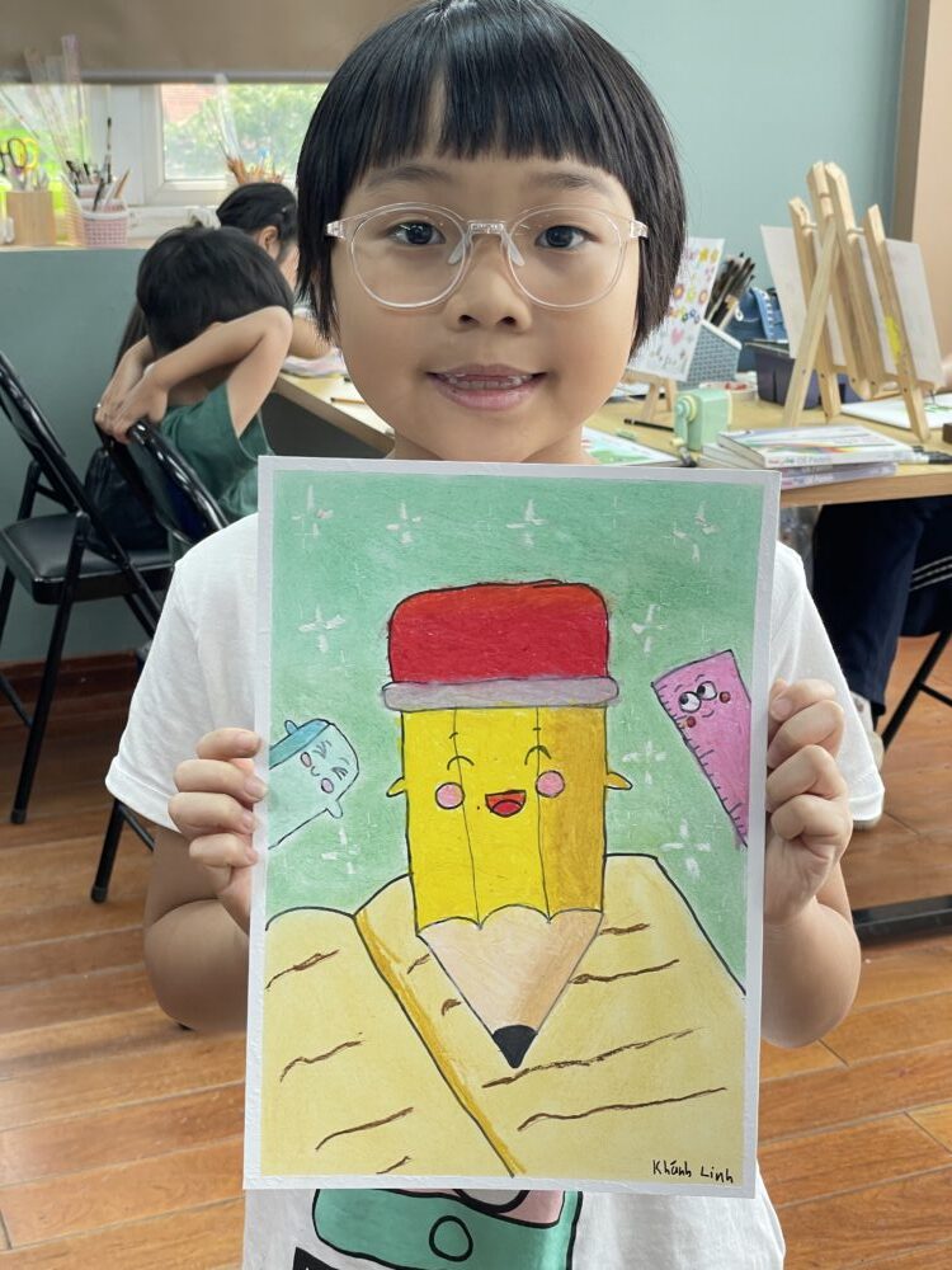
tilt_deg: -16.6
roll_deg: -0.7
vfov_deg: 36.8
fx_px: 1907
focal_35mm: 52
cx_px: 476
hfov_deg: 28.0
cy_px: 635
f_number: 2
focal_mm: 6
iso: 50
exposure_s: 1/100
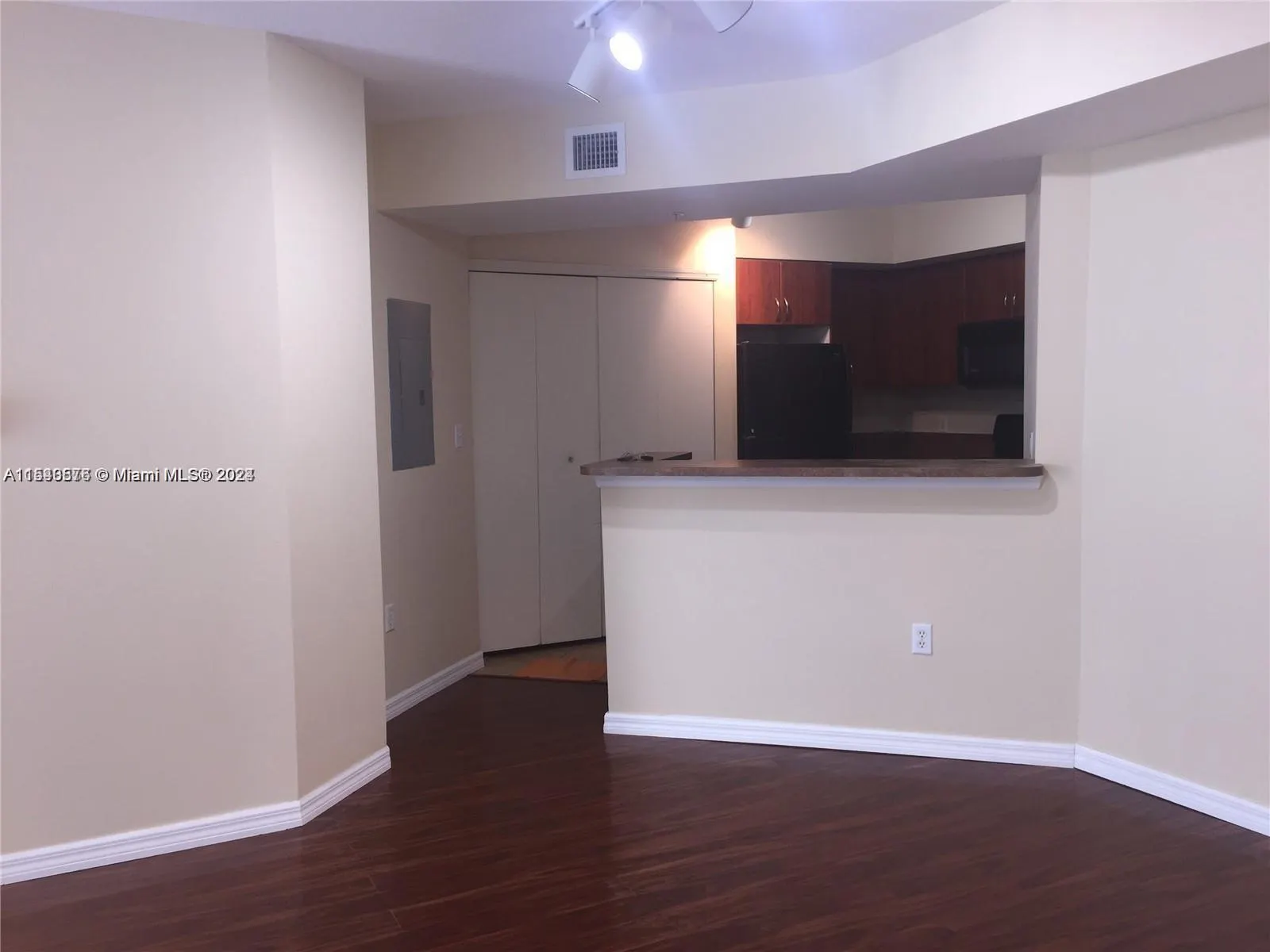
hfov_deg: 61.7
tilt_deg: -4.1
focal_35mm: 29
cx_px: 635
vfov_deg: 48.2
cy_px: 476
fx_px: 1064
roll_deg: +1.8
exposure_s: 1/30
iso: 32
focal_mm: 4.15
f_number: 2.2
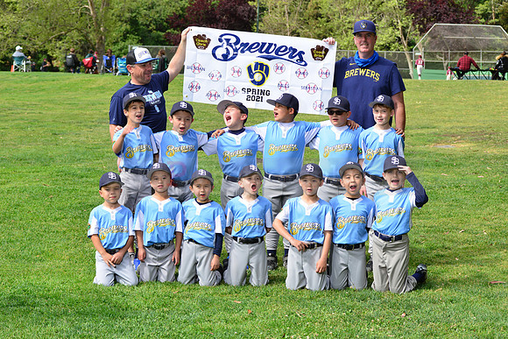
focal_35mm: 86
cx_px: 254
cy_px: 170
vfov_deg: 15.9
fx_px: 1214
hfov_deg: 23.6
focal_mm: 86
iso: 200
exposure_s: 1/200
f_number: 10
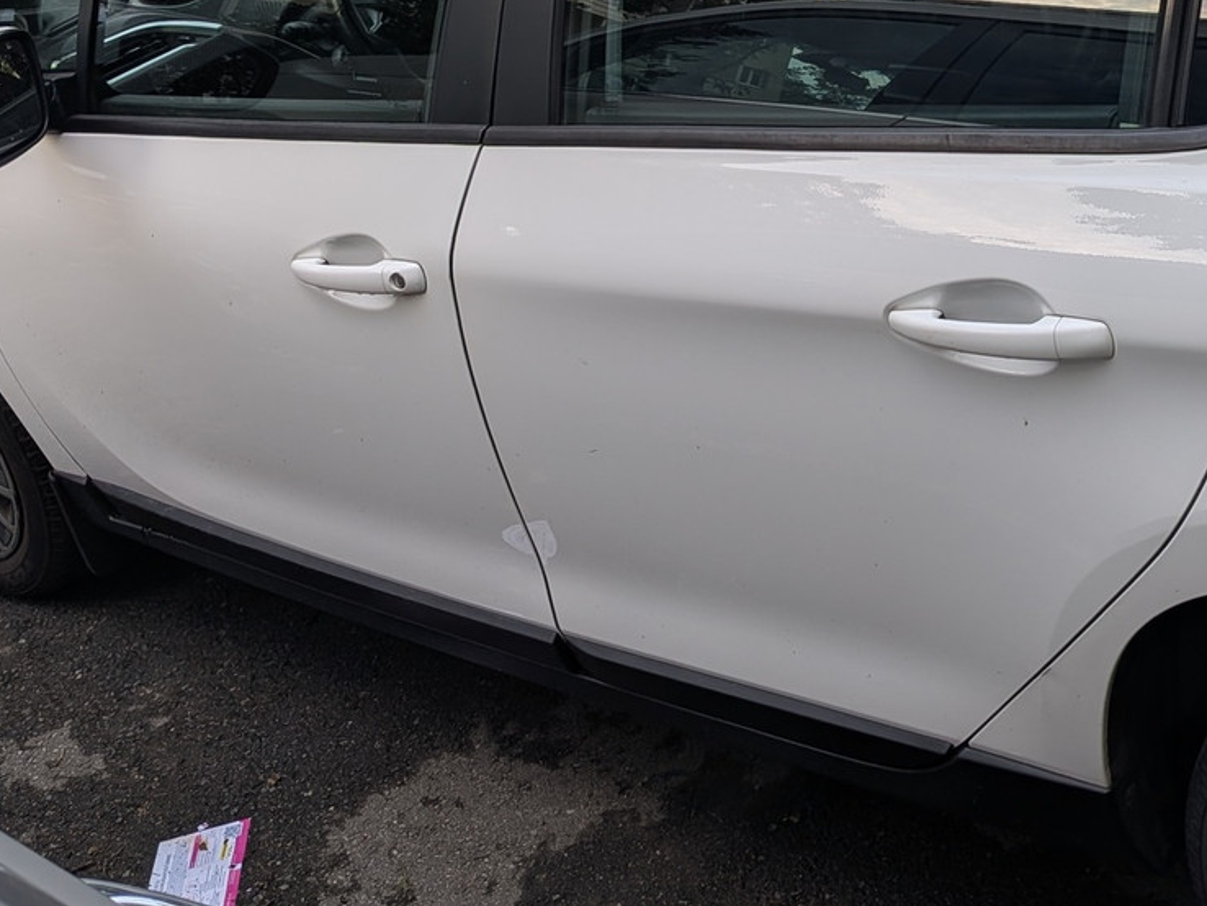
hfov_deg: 35.7
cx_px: 947
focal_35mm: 52
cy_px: 28
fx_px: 1814
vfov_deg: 26.7
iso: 28
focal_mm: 4.53
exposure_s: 1/295
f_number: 1.7
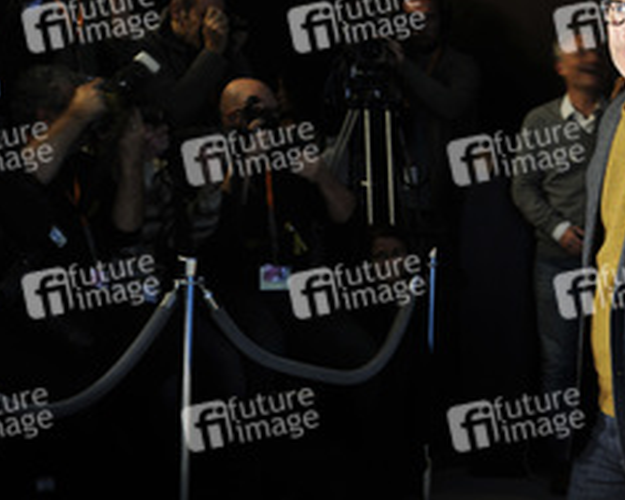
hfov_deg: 15.3
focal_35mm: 126
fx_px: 2331
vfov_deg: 12.2
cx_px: 286
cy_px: 221
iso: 200
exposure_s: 1/13
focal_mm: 70
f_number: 10
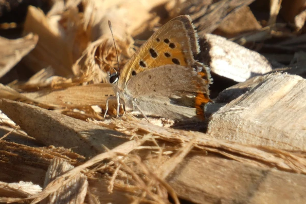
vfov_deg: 2.3
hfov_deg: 3.5
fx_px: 5050
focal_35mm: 594
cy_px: 89
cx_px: 162
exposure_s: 1/100
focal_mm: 95.2
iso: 100
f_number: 5.6
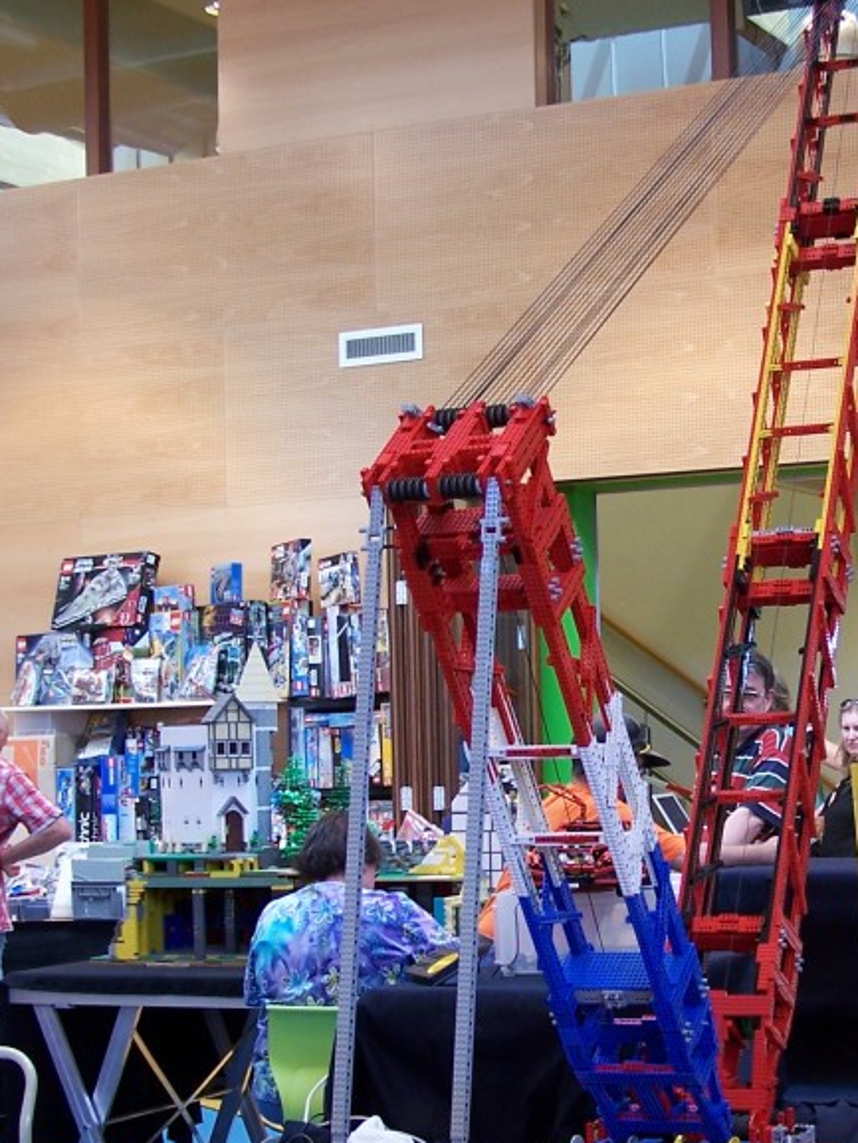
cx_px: 612
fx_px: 2346
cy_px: 713
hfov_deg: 20.6
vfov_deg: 27.3
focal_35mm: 71
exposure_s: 1/20
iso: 80
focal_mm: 6.7
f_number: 2.8
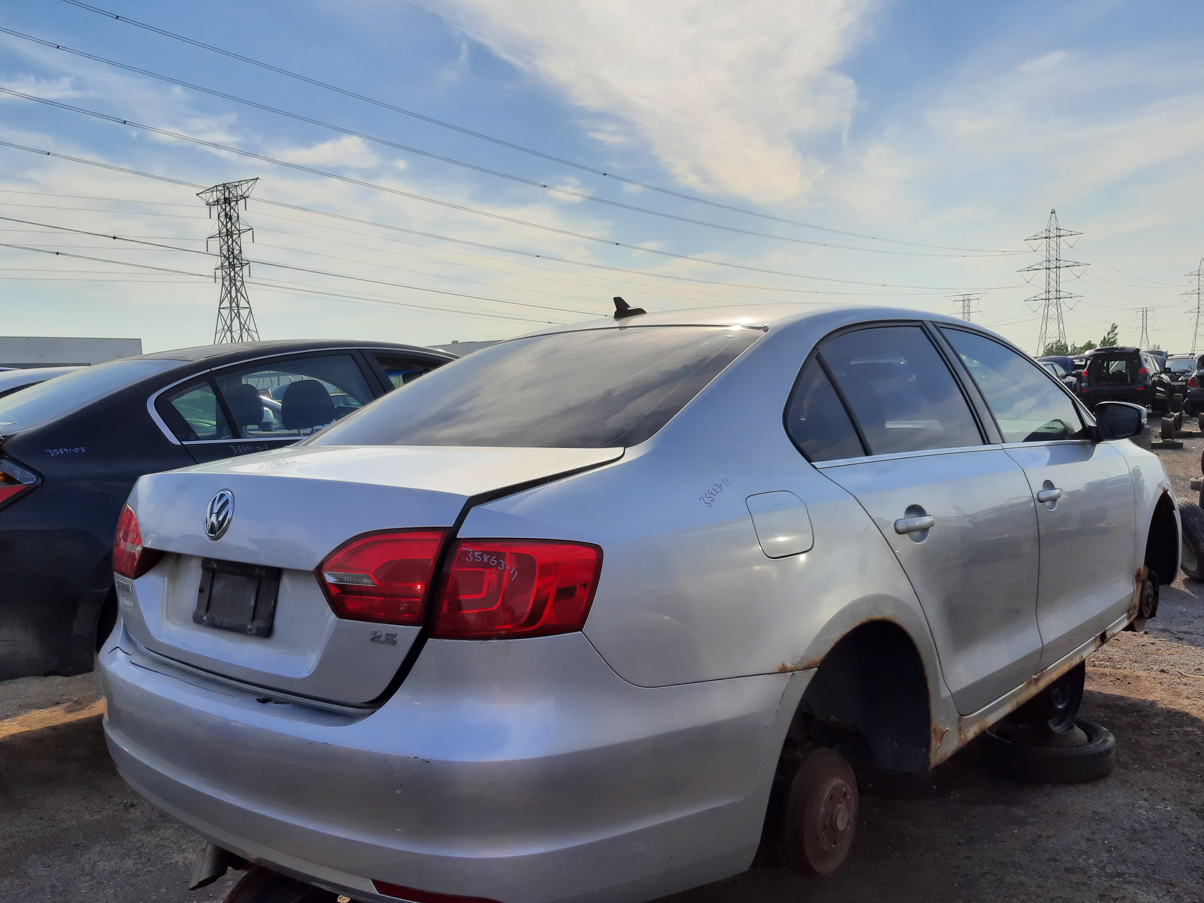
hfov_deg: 63.4
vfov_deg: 49.7
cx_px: 624
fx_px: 974
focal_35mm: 28
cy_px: 482
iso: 40
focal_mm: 3.92
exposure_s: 1/2688
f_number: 1.7
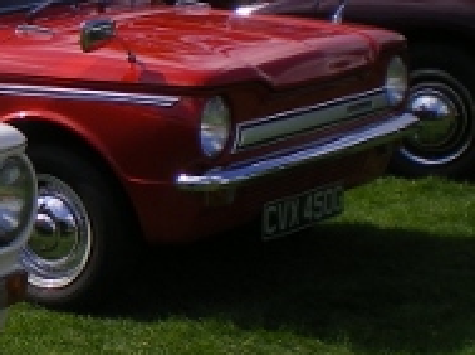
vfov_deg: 11.4
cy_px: 217
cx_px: -289
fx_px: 1767
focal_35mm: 129
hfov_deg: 14.1
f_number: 4.6
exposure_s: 1/500
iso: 64
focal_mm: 6.3
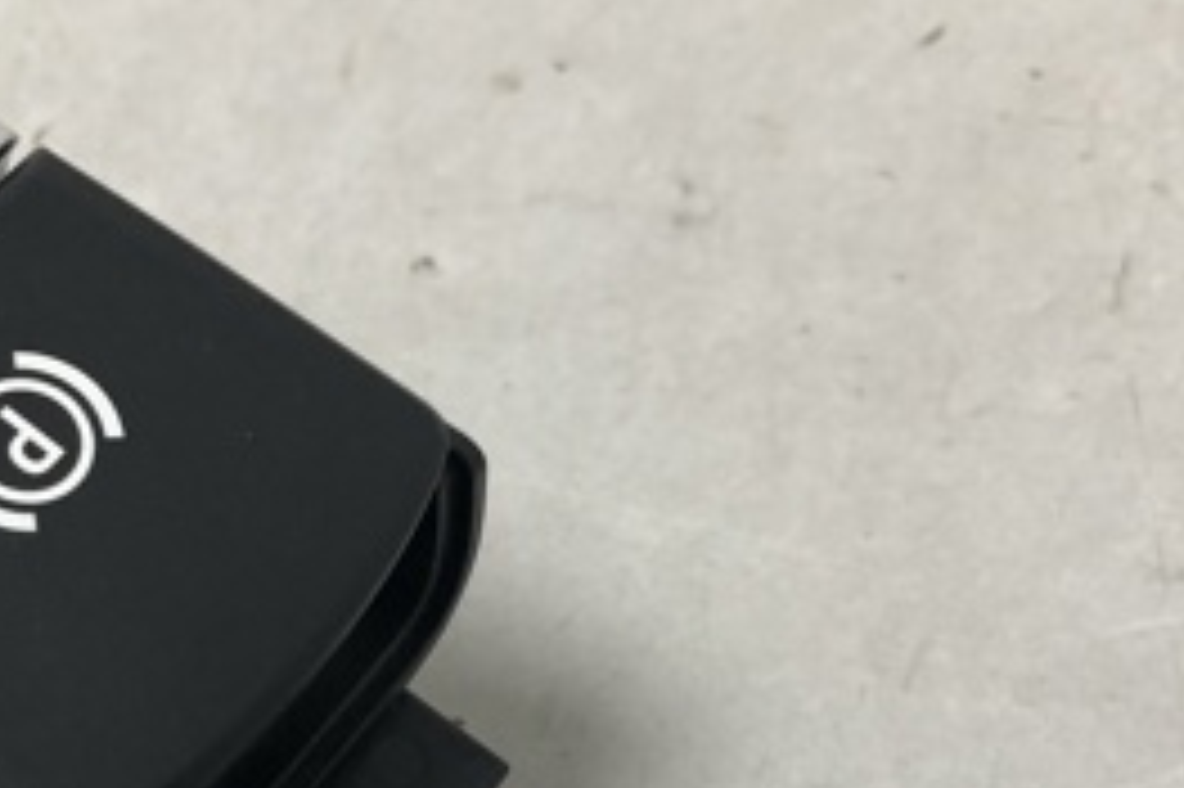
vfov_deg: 18.5
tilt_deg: -59.0
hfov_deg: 27.9
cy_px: 856
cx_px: 257
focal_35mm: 71
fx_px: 2334
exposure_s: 1/25
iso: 32
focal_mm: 4
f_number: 1.8
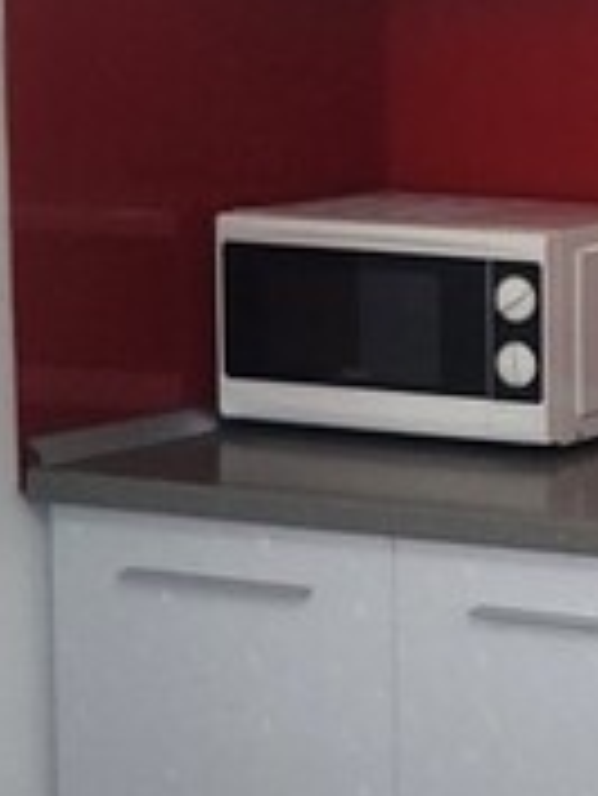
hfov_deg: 9.7
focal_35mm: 133
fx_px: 3060
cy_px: 157
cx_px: 1493
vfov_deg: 14.7
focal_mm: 5.4
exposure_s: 1/120
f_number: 1.8
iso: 320
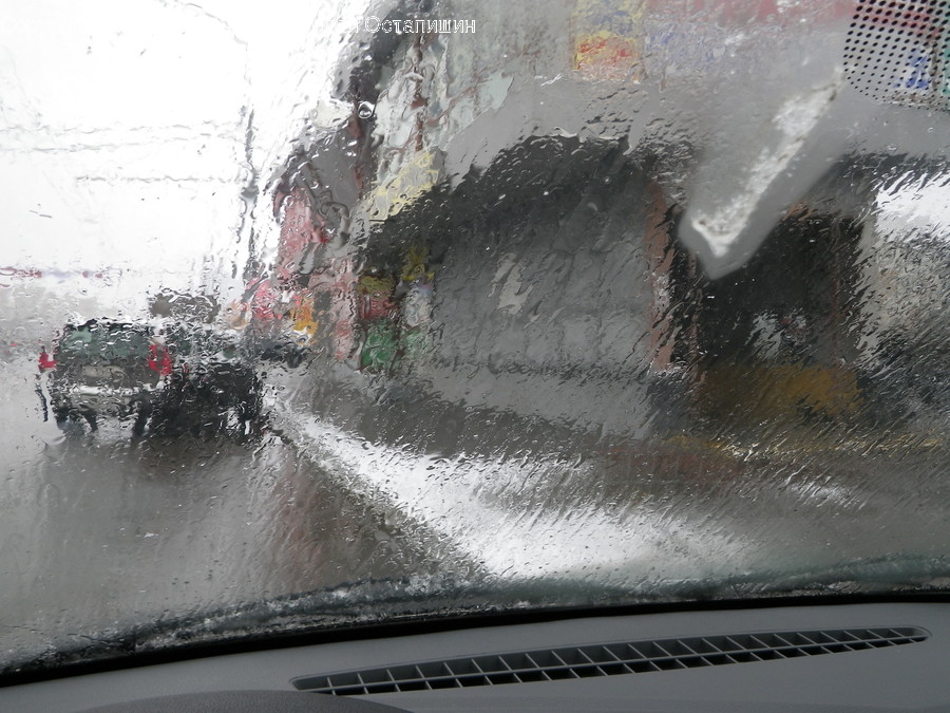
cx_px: 475
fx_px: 933
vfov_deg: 41.8
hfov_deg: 54.0
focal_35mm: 34
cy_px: 356
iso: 80
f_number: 3.8
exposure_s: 1/60
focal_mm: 6.1
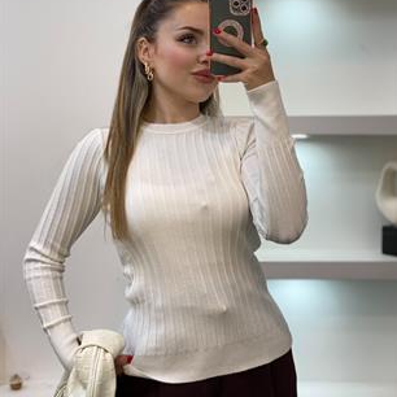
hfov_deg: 27.7
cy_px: 167
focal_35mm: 62
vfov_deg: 27.7
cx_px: 200
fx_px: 804
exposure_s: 1/100
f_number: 2
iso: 80
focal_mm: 6
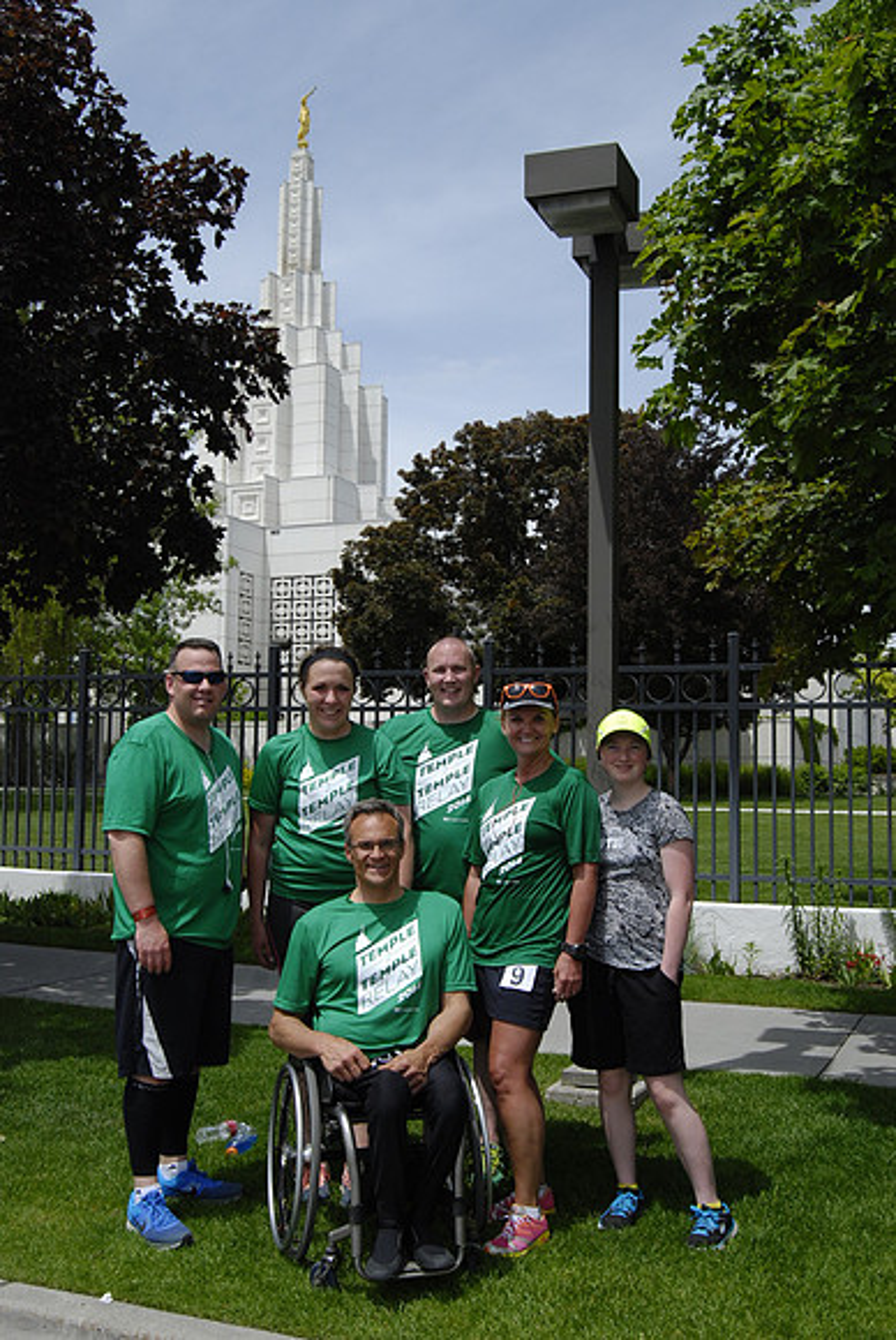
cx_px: 448
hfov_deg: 34.3
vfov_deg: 49.5
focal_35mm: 39
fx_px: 1452
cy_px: 670
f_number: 10
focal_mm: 26
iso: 400
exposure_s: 1/800
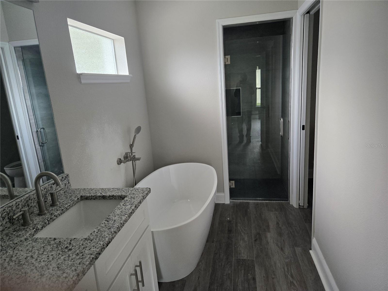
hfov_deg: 73.9
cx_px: 194
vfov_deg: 58.9
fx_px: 258
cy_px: 146
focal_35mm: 23
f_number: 1.8
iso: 200
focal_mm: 5.4
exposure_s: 1/180
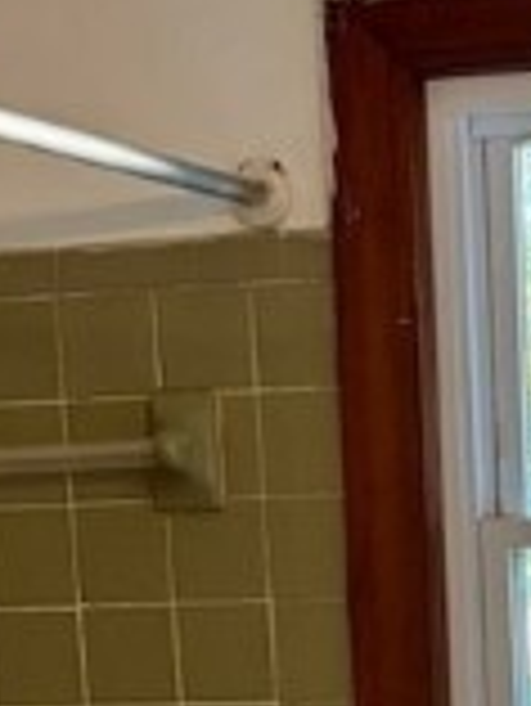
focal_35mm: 127
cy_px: 890
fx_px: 2594
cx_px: 526
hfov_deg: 11.6
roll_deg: +2.7
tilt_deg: -9.0
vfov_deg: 14.9
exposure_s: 1/60
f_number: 1.6
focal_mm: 5.96
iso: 200
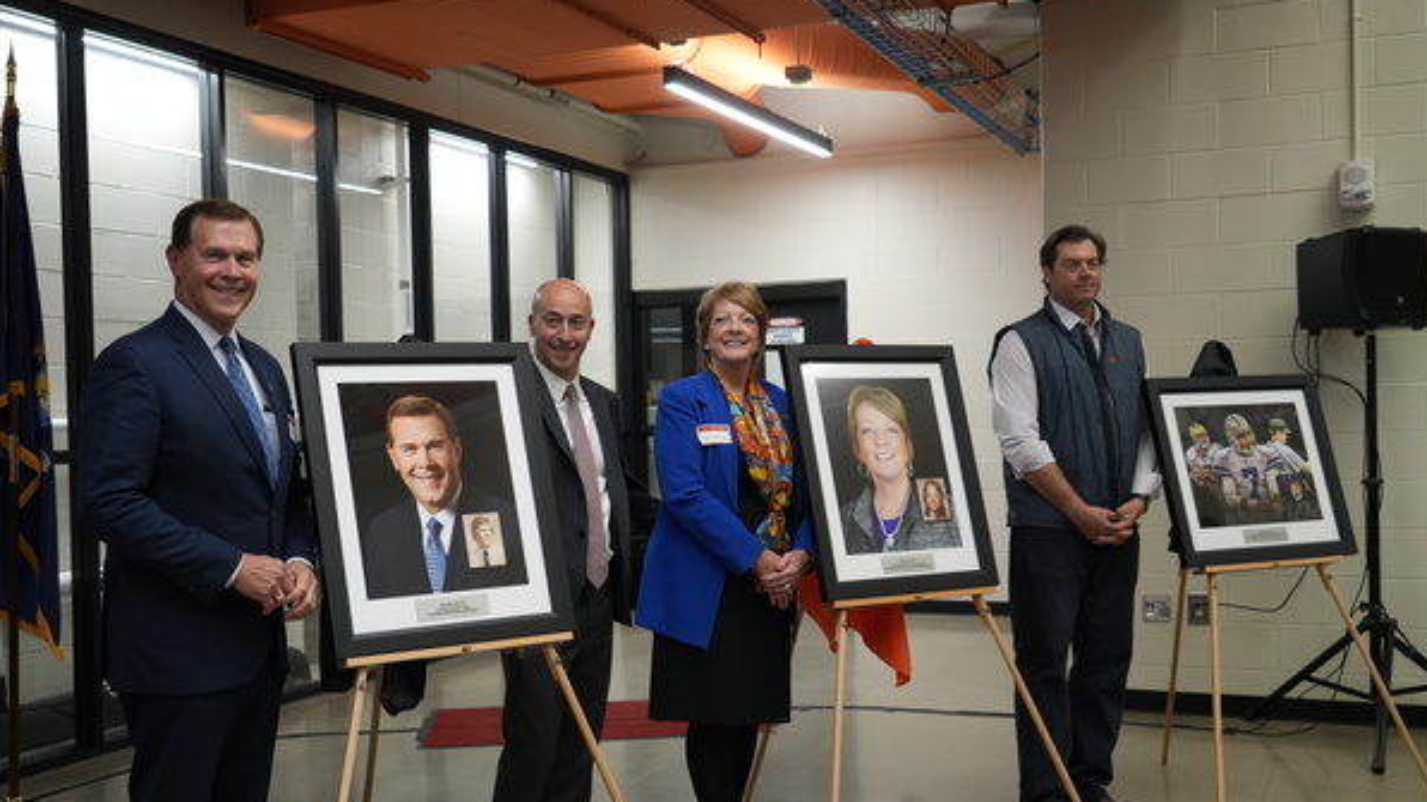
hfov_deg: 51.6
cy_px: 448
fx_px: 1475
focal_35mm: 39
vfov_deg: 30.4
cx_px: 716
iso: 4000
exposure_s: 1/125
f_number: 5.6
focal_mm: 37
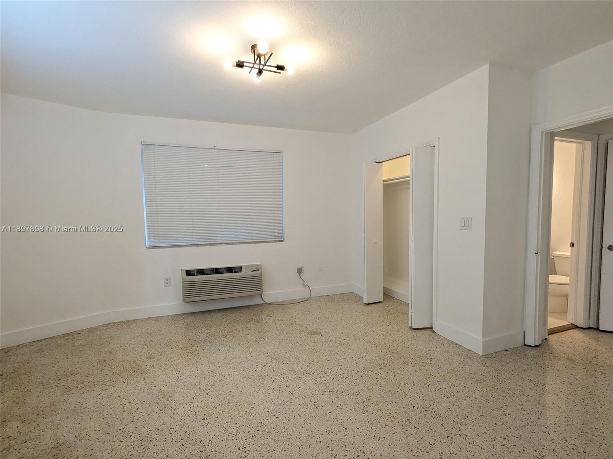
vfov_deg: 78.1
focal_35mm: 16
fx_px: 283
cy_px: 230
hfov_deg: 94.5
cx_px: 306
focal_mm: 2.35
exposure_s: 1/120
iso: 227
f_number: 2.2
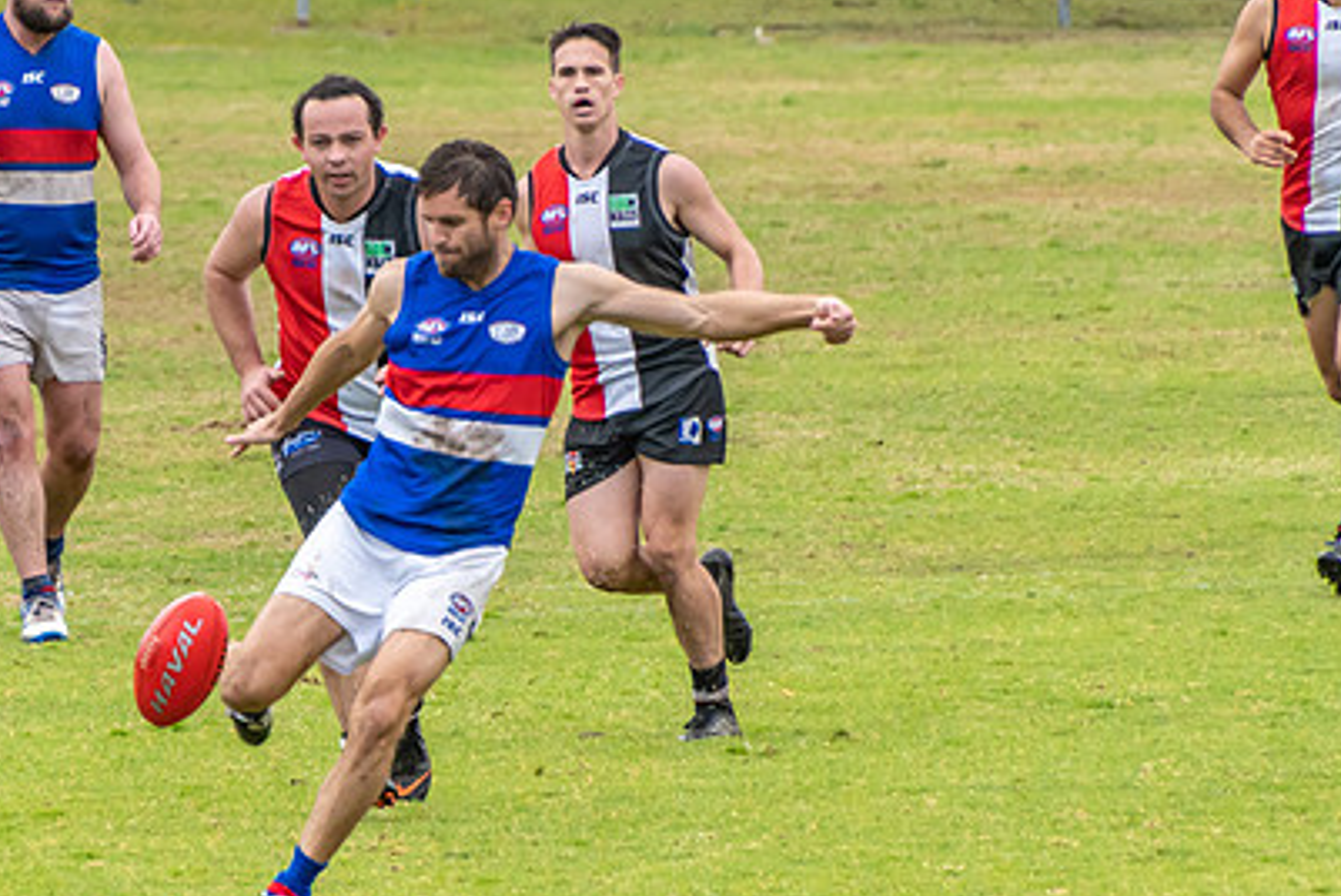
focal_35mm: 1058
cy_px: 488
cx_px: 251
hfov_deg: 1.9
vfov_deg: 1.3
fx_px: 39438
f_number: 6.3
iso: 800
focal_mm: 400
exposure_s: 1/1600
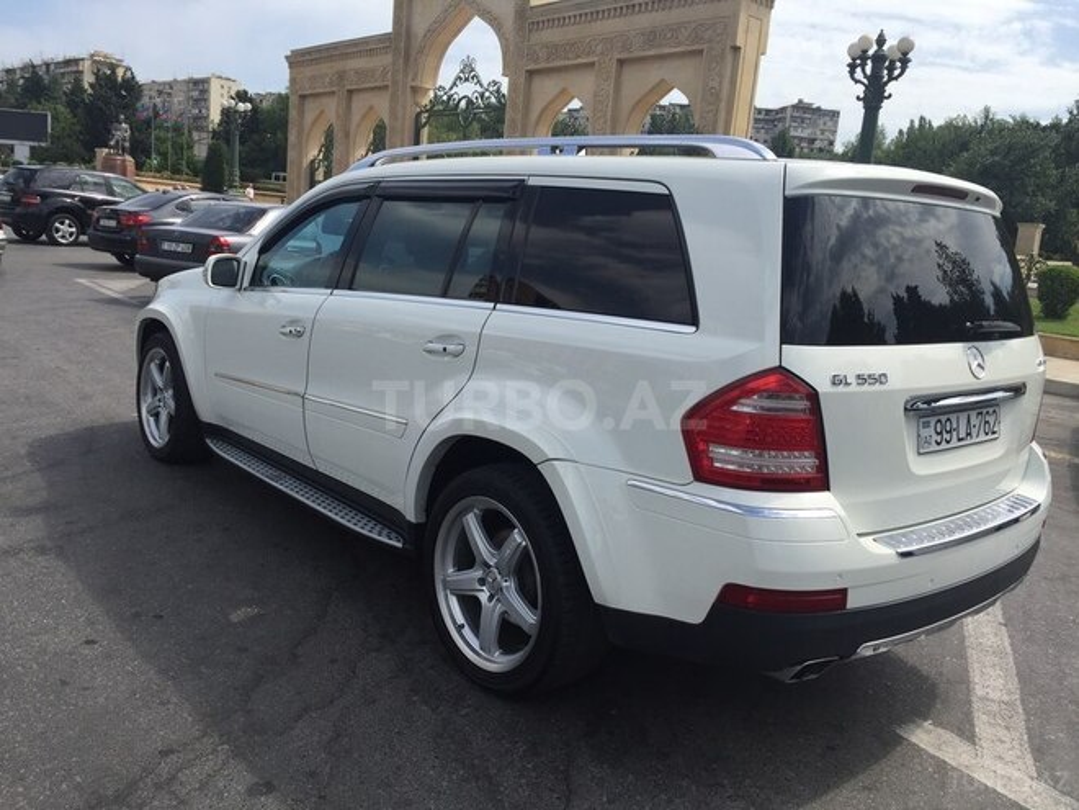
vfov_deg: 48.2
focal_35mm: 29
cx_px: 540
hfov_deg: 61.7
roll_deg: -6.3
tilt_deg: -8.9
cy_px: 405
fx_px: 904
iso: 32
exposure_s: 1/1799
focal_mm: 4.15
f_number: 2.2
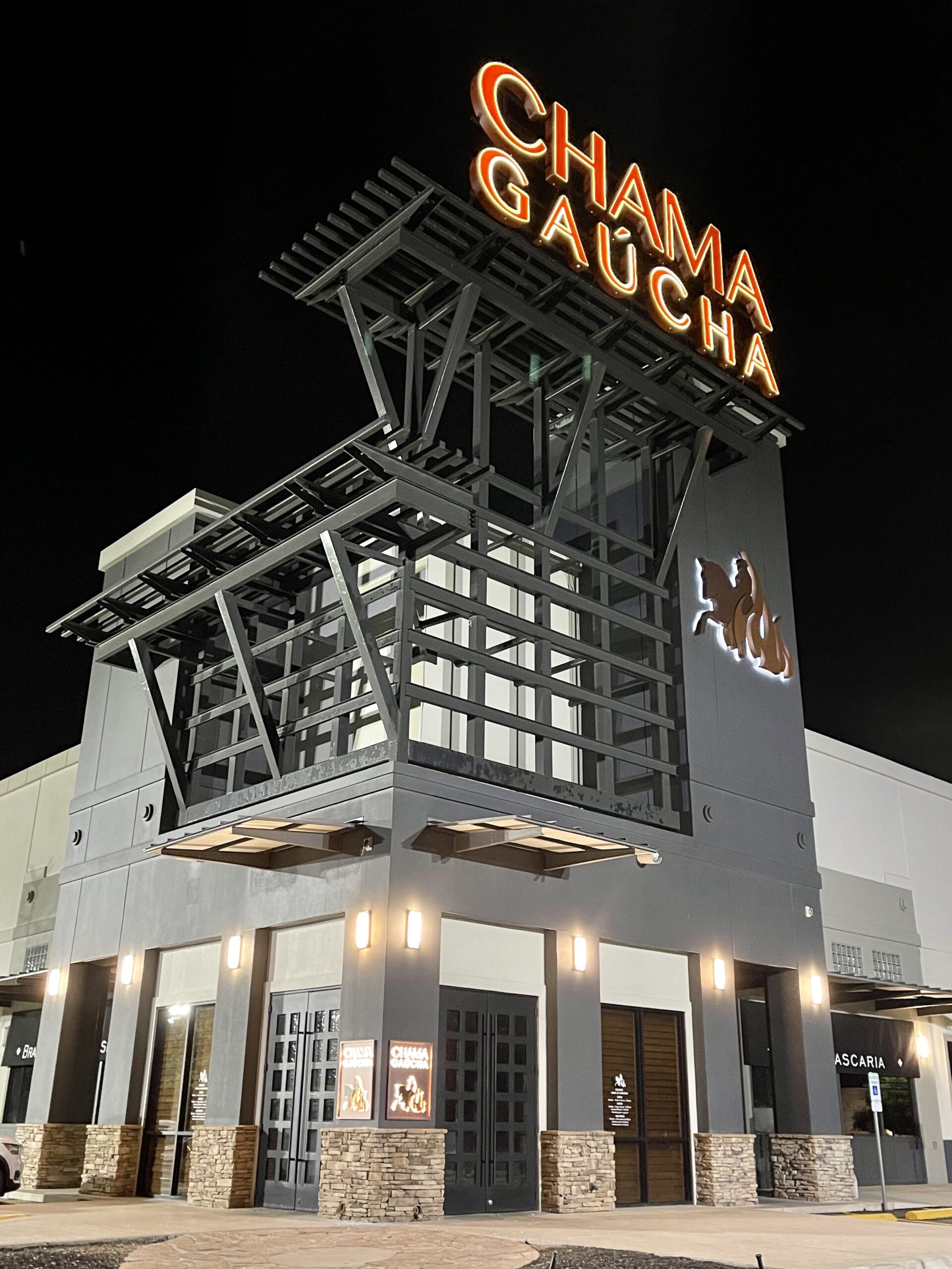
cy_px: 634
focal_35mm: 32
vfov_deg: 56.8
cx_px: 476
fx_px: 1173
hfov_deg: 44.2
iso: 640
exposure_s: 1/30
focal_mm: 5.1
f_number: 1.6
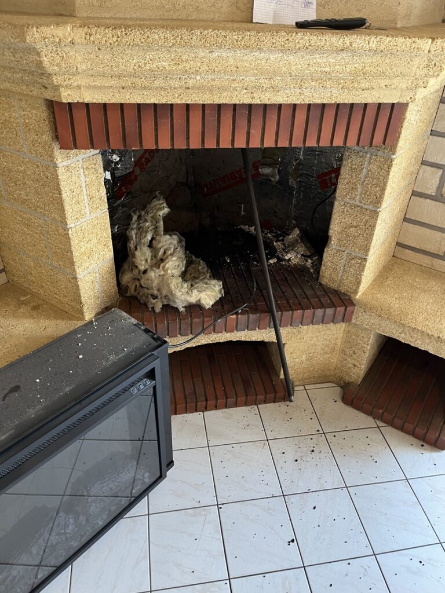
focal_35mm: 26
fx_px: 446
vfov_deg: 67.3
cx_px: 222
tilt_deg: -30.5
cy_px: 296
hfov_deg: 53.1
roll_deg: -1.2
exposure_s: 1/50
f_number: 1.6
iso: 160
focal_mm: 5.1
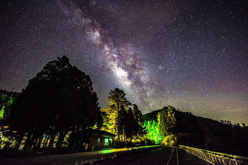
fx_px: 96
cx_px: 124
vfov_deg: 81.2
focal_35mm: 14
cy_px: 82
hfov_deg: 104.3
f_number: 1.8
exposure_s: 8
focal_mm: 14
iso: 1250
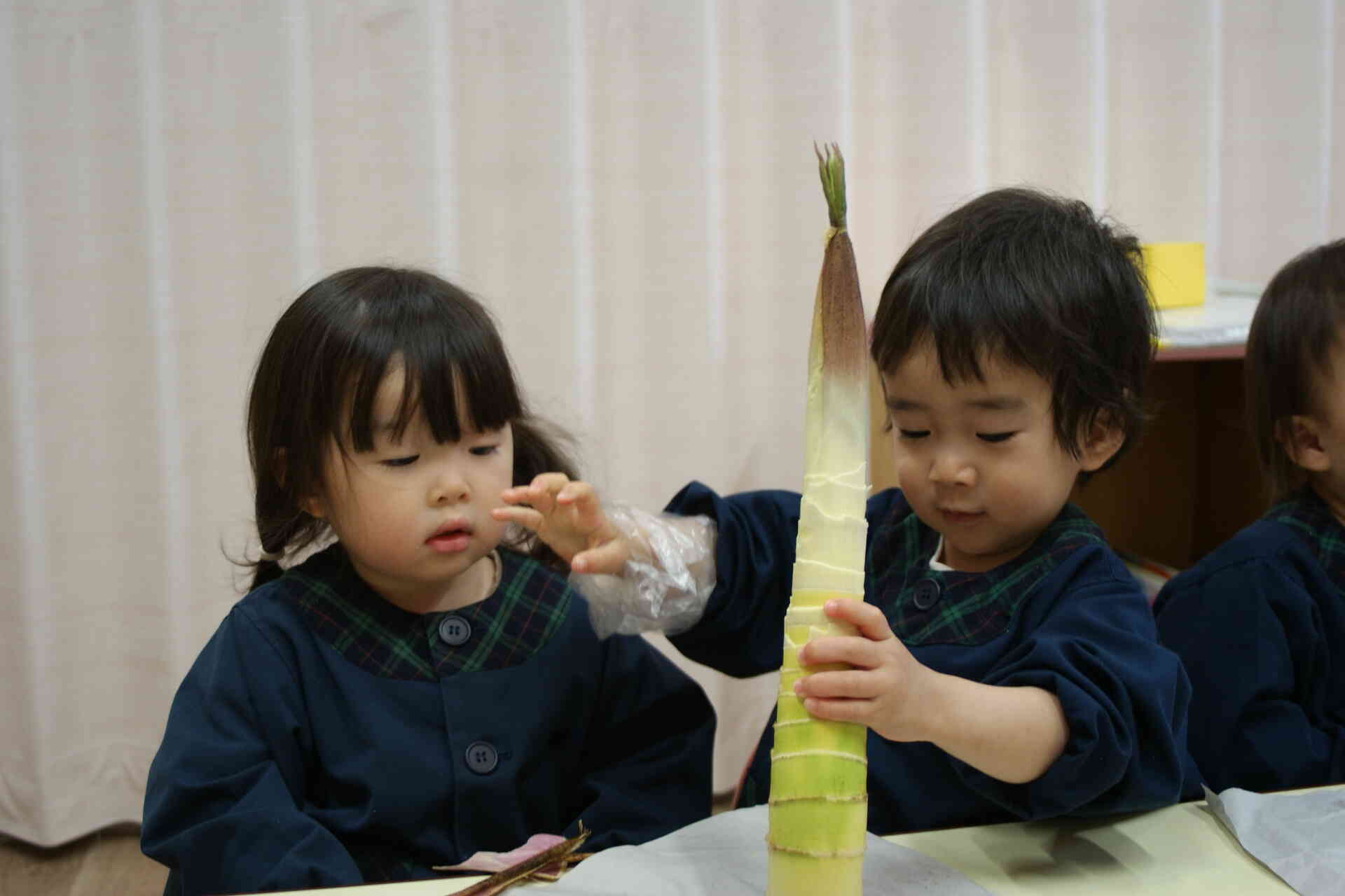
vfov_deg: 31.9
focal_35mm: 42
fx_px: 1569
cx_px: 672
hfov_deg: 46.4
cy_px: 448
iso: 250
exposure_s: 1/50
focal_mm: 28
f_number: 3.5
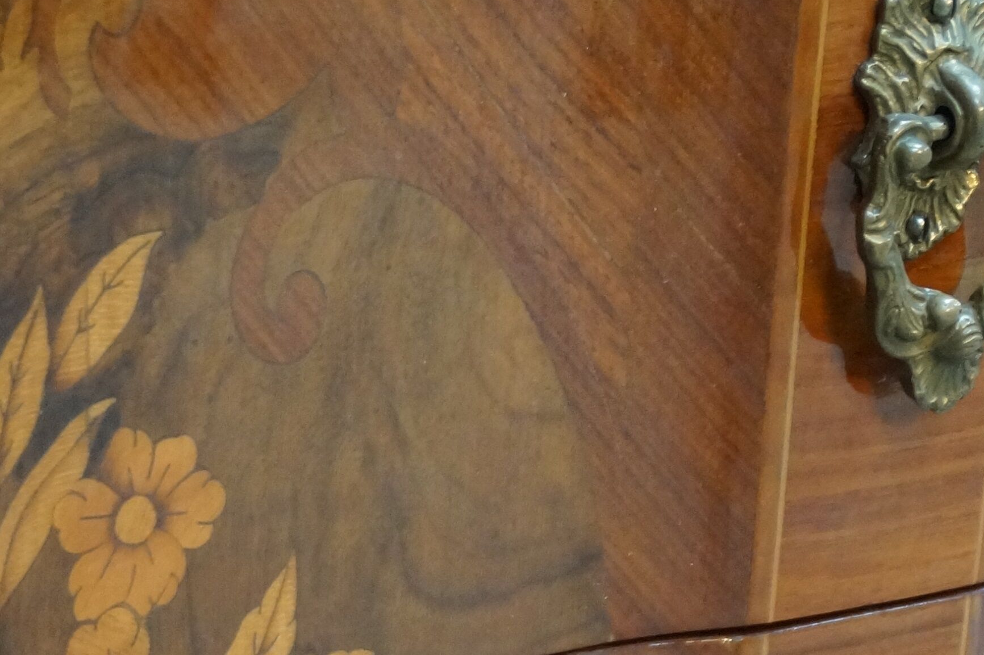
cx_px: -111
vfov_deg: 10.1
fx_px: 3579
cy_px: 977
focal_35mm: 131
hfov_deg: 15.2
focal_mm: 28
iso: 1600
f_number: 4
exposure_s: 1/60
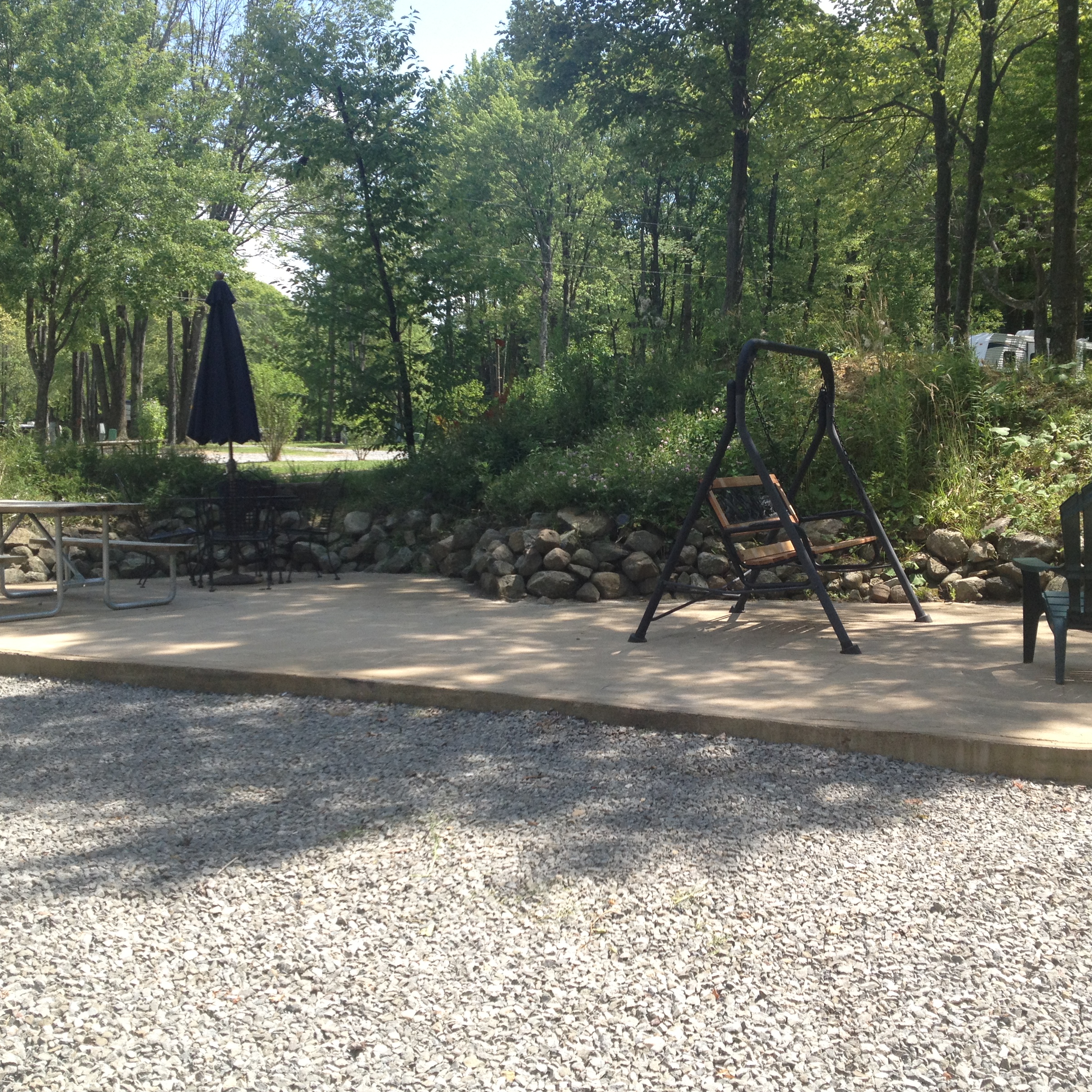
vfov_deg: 40.0
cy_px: 539
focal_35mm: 42
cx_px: 563
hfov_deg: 40.0
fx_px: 1499
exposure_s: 1/824
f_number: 2.4
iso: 80
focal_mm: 4.28
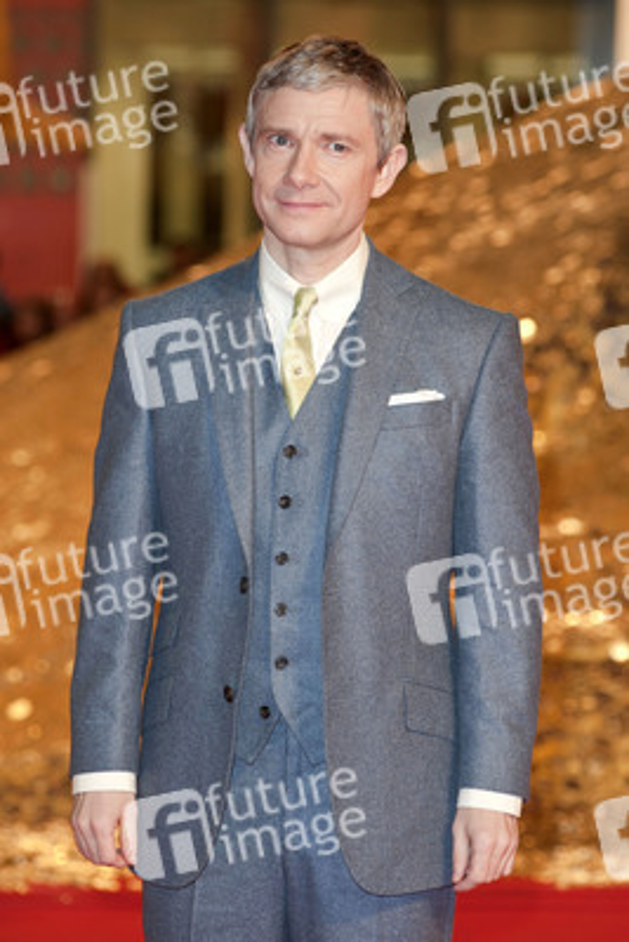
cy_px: 471
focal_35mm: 145
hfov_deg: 9.5
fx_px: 3797
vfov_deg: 14.1
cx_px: 314
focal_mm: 145
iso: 1000
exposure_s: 1/160
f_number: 5.6
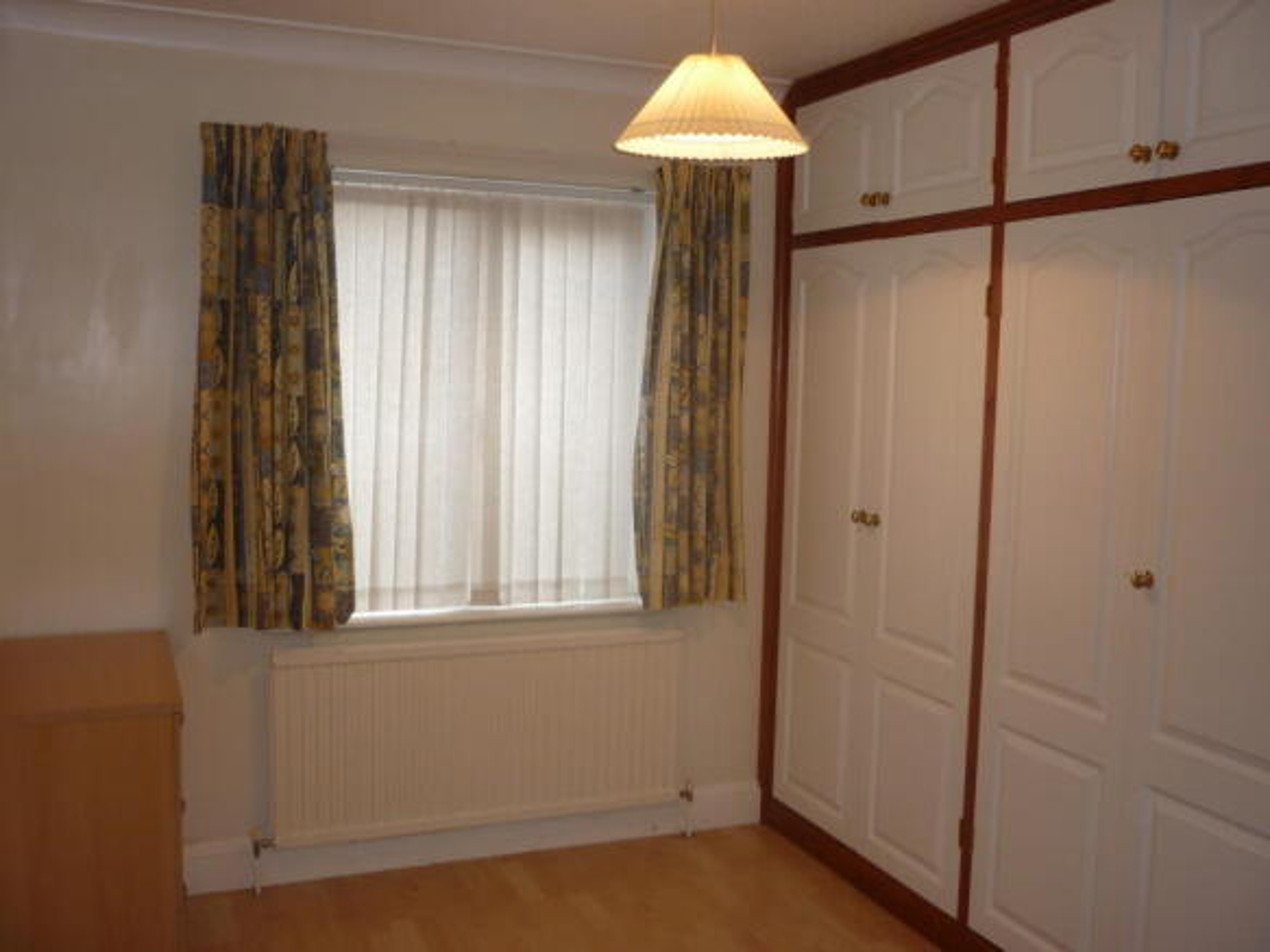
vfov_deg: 42.9
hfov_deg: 55.4
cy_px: 476
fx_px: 1210
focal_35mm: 33
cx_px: 635
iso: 100
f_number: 2.8
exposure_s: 1/30
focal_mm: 5.5
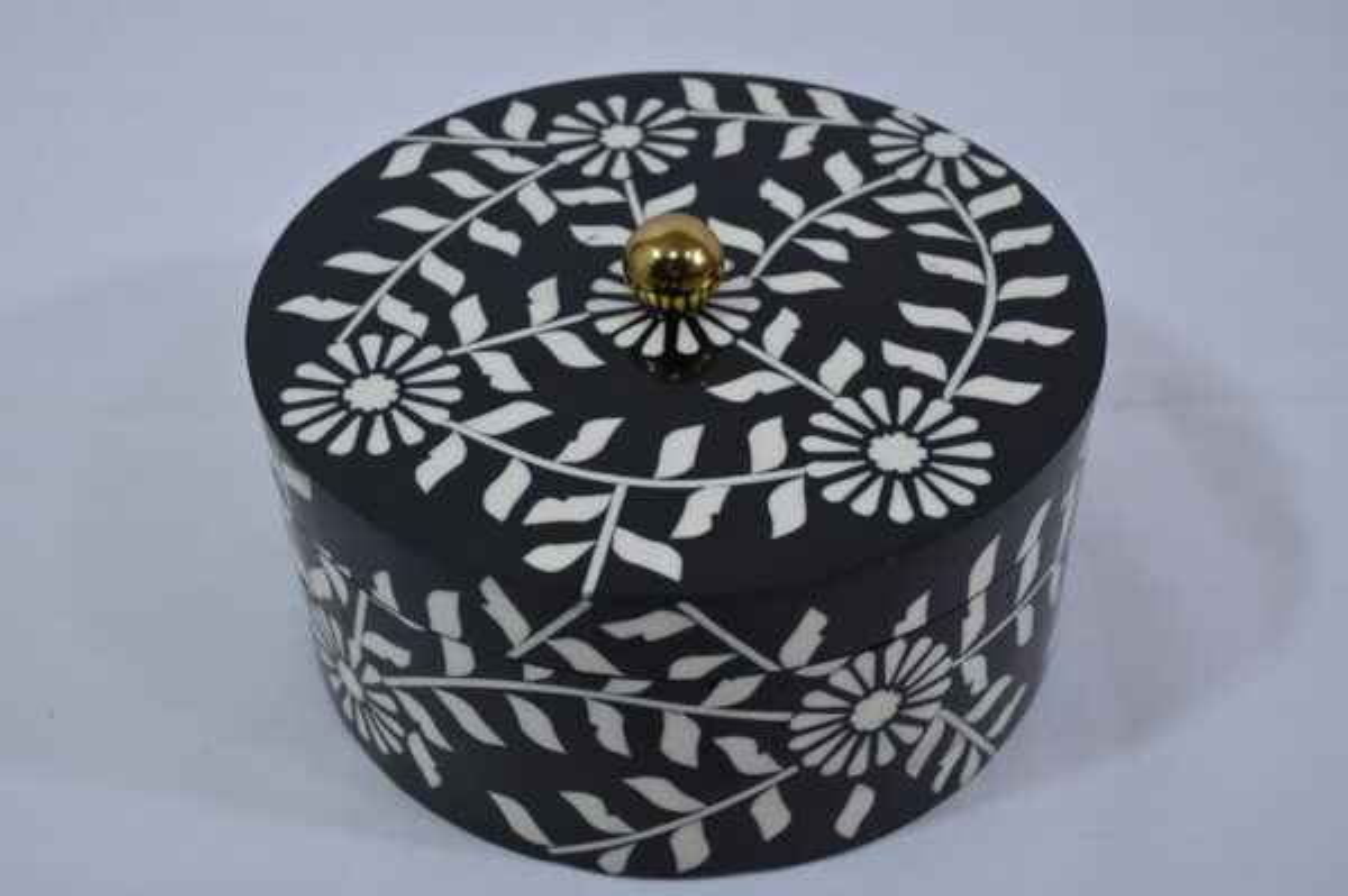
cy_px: 448
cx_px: 674
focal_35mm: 45
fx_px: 1684
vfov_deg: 29.8
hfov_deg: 43.6
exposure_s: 1/125
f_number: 9
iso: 640
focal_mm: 45
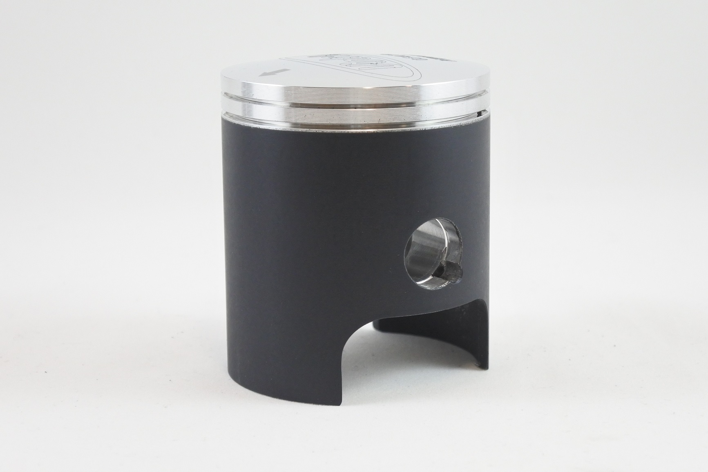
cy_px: 236
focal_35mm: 56
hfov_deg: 35.6
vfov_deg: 24.2
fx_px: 1101
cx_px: 354
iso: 640
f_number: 4.8
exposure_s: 1/125
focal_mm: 21
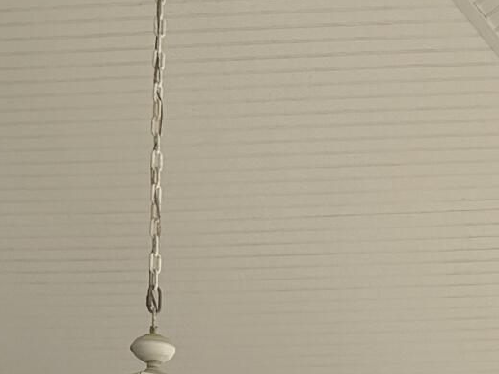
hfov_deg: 14.0
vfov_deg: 9.8
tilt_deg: +5.9
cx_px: 512
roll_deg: +0.3
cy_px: 781
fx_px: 2003
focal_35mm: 139
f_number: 1.78
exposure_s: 1/2169
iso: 100
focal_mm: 6.76
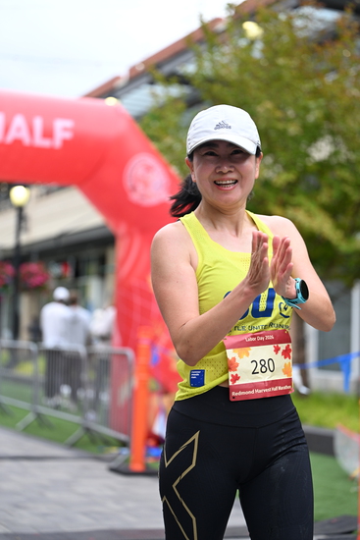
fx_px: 1049
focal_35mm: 70
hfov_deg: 19.5
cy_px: 270
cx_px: 180
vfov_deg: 28.8
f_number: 2.8
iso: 640
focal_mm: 70
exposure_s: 1/1600
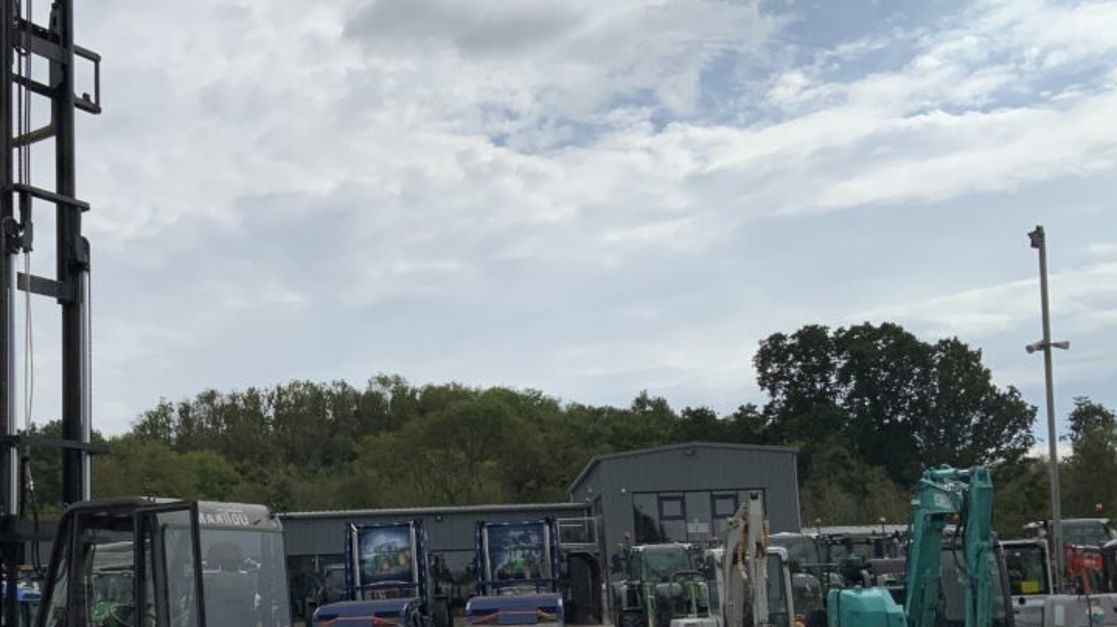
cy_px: 452
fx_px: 1332
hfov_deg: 44.5
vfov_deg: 26.2
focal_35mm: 45
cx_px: 337
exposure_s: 1/5814
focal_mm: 3
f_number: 1.8
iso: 20
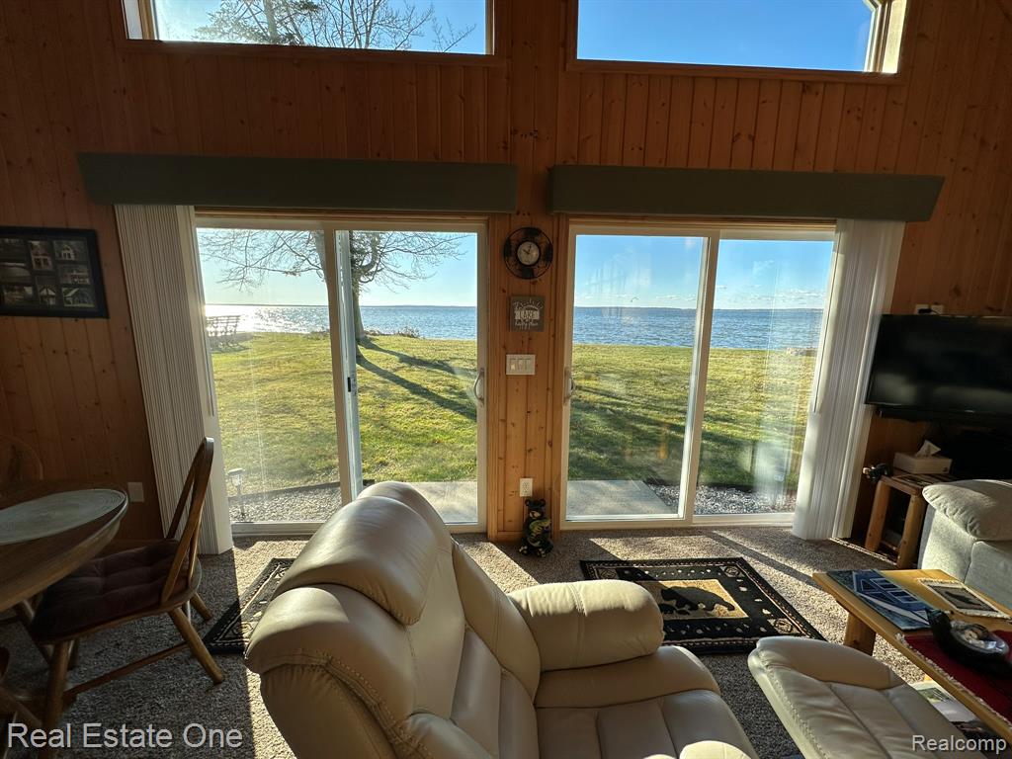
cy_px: 380
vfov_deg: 85.7
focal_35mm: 14
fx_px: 409
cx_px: 506
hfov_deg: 102.1
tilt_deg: -9.7
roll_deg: -1.0
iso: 40
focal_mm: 2.22
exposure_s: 1/581
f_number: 2.2
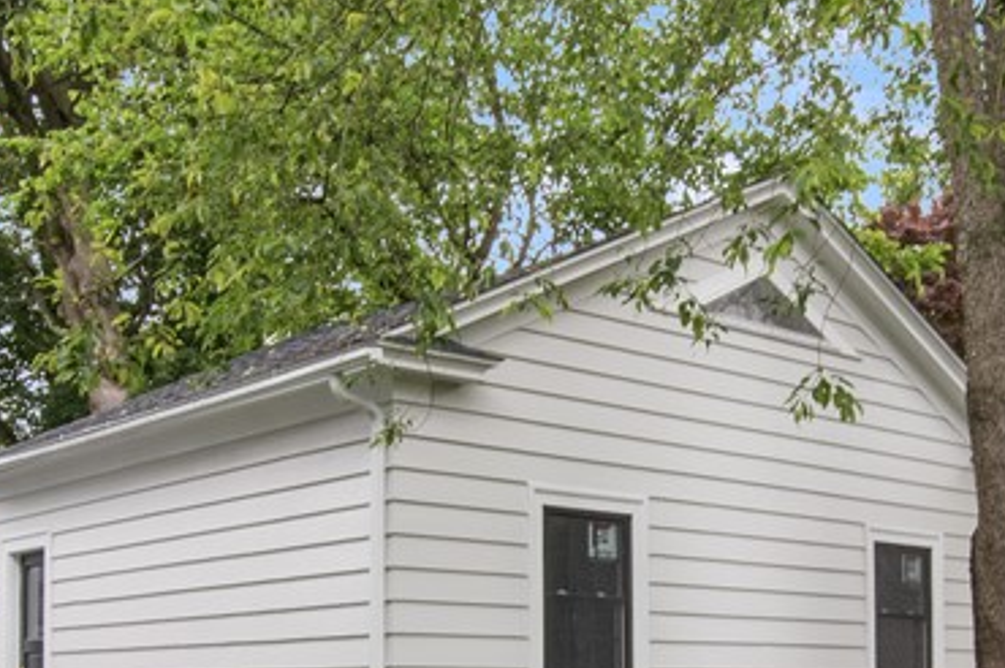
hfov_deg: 40.3
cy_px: 472
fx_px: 1352
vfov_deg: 27.5
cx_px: 663
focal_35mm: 48
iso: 400
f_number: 14
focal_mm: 11
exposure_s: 1/40
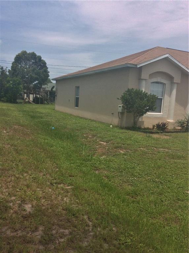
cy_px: 126
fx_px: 234
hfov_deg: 44.0
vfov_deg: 56.9
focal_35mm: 32
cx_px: 94
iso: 32
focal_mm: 3.3
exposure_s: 1/2387
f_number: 2.4
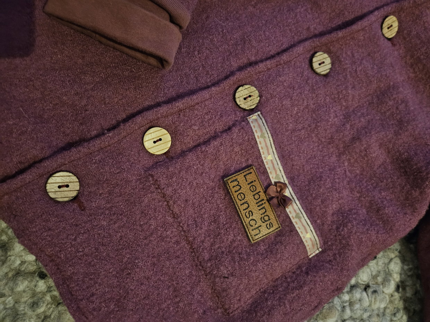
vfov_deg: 58.9
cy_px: 161
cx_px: 215
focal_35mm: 23
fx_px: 286
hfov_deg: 73.9
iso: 1250
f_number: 1.8
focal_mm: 5.4
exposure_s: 1/20
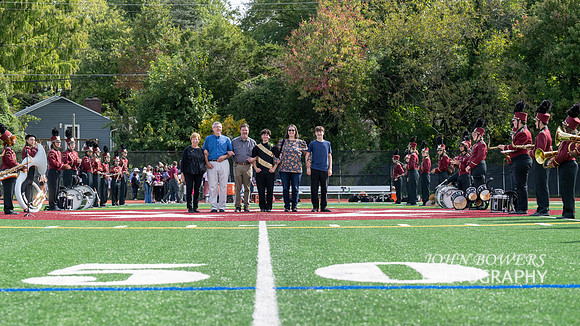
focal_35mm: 81
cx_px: 295
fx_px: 1250
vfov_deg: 14.9
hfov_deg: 26.1
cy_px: 179
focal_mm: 73
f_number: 5.6
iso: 450
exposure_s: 1/1000
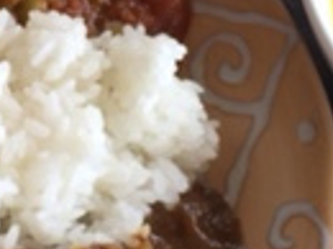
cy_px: 116
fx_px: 1373
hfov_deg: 13.8
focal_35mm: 143
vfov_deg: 10.3
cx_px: 128
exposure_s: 1/120
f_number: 2.2
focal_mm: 4.15
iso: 32
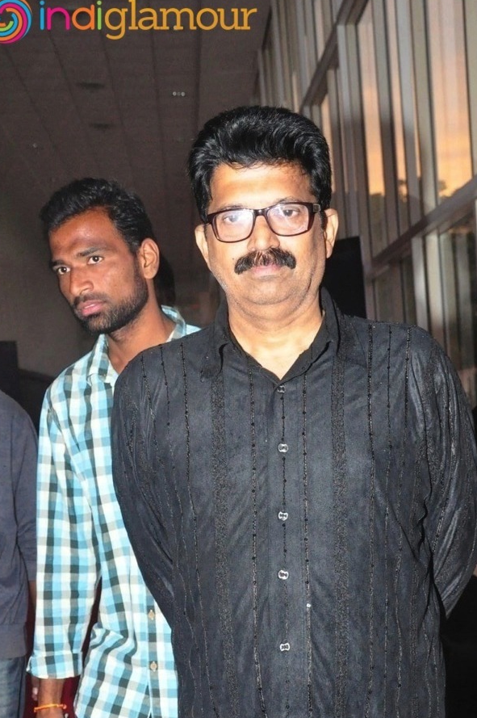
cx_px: 299
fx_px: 1294
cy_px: 475
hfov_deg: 20.8
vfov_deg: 30.8
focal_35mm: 65
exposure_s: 1/125
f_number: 4.5
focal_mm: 32
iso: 3200
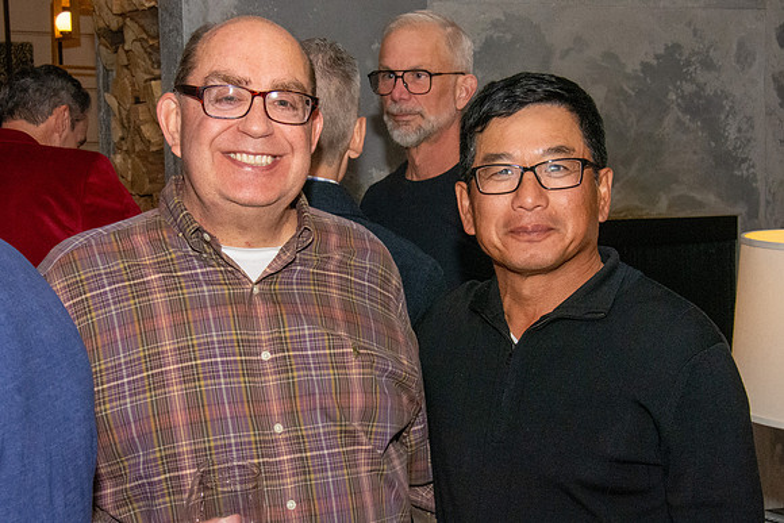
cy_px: 285
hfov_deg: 25.5
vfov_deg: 17.2
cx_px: 391
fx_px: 1732
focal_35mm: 80
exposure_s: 1/160
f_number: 14
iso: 5000
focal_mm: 44
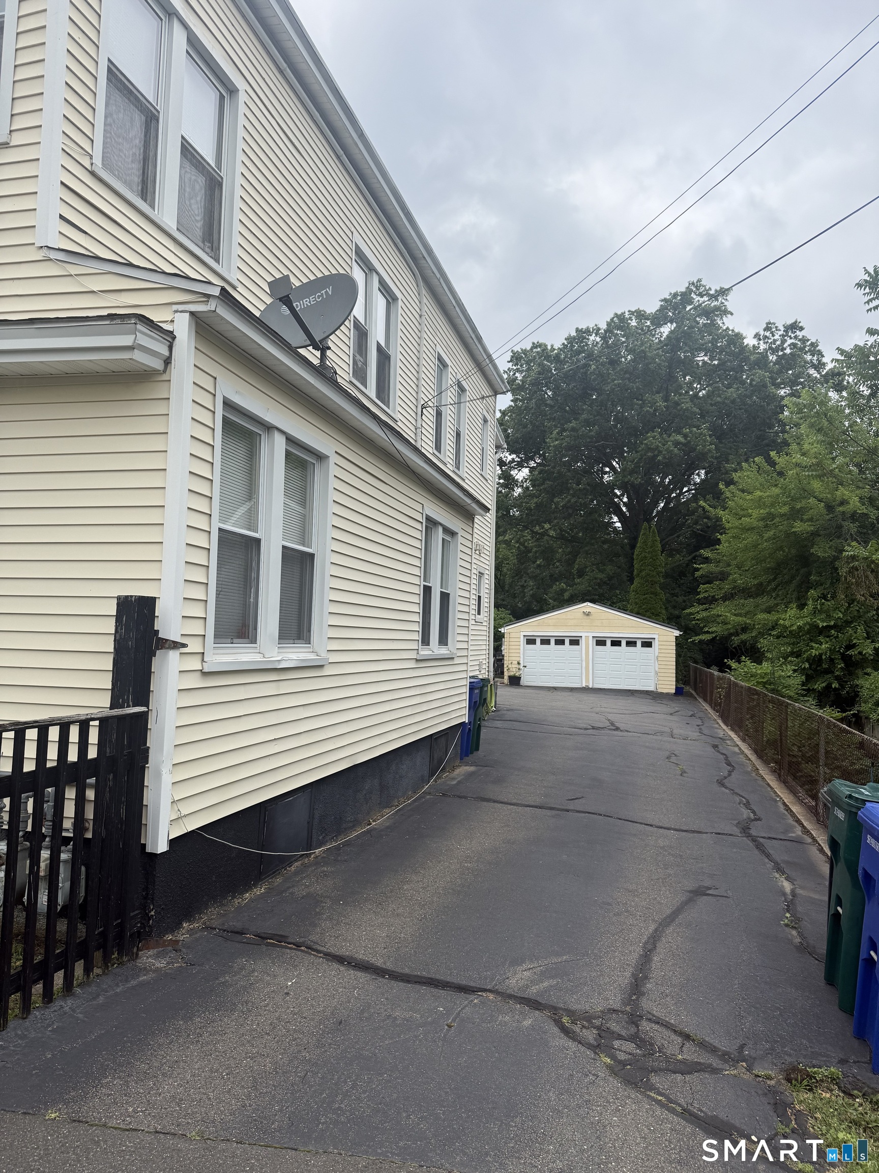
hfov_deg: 56.8
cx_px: 440
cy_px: 586
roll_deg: -2.5
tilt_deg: +5.4
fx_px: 813
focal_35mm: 24
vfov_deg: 71.6
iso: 80
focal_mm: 6.76
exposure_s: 1/3584
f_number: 1.78
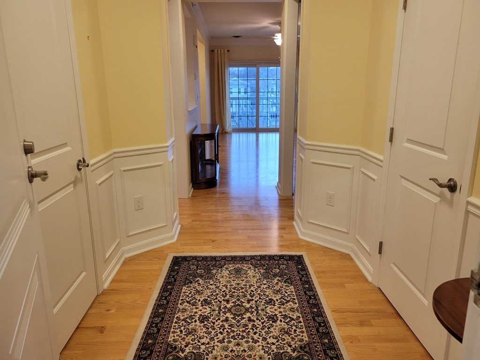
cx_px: 240
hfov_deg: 67.3
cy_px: 180
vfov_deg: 53.1
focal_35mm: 26
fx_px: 361
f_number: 1.8
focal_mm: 5.4
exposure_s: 1/60
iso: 160
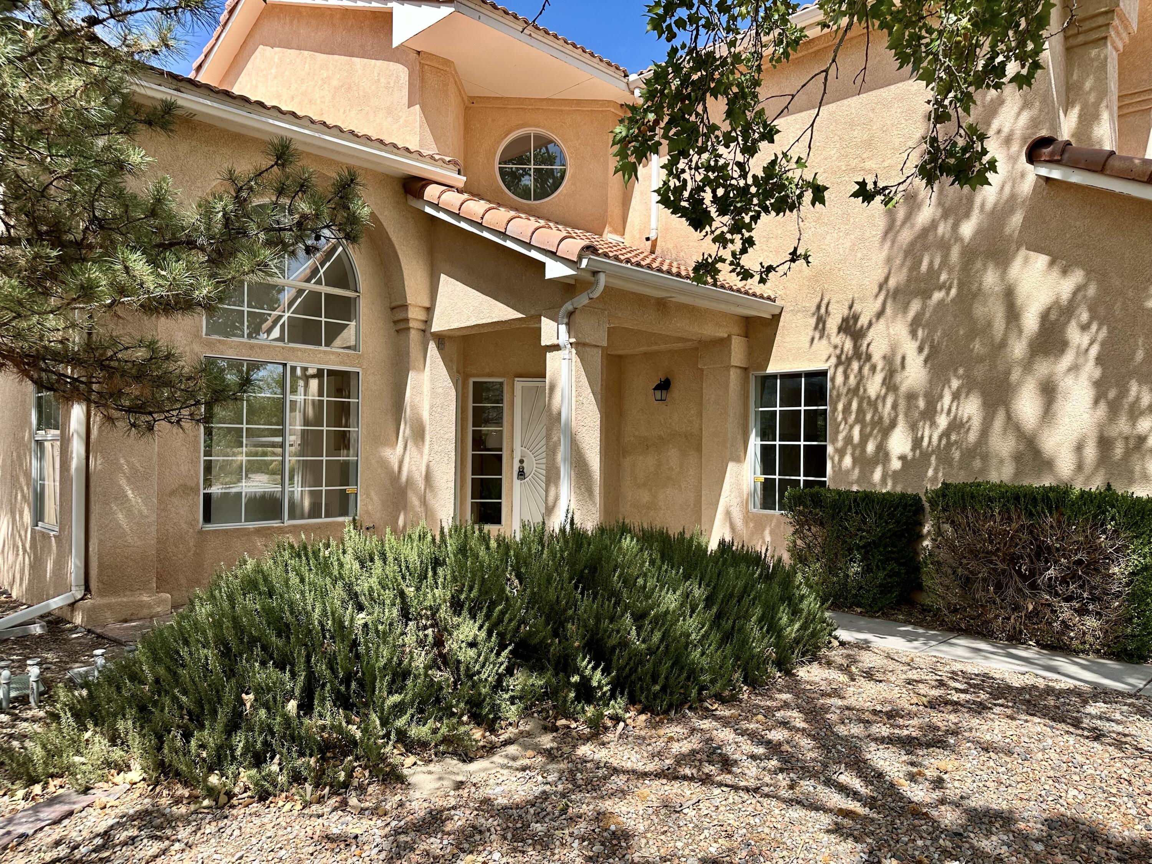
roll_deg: -0.8
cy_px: 432
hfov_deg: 71.6
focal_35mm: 24
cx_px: 576
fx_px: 799
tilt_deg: +1.0
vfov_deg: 56.8
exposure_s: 1/2469
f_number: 1.78
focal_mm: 6.86
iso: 80
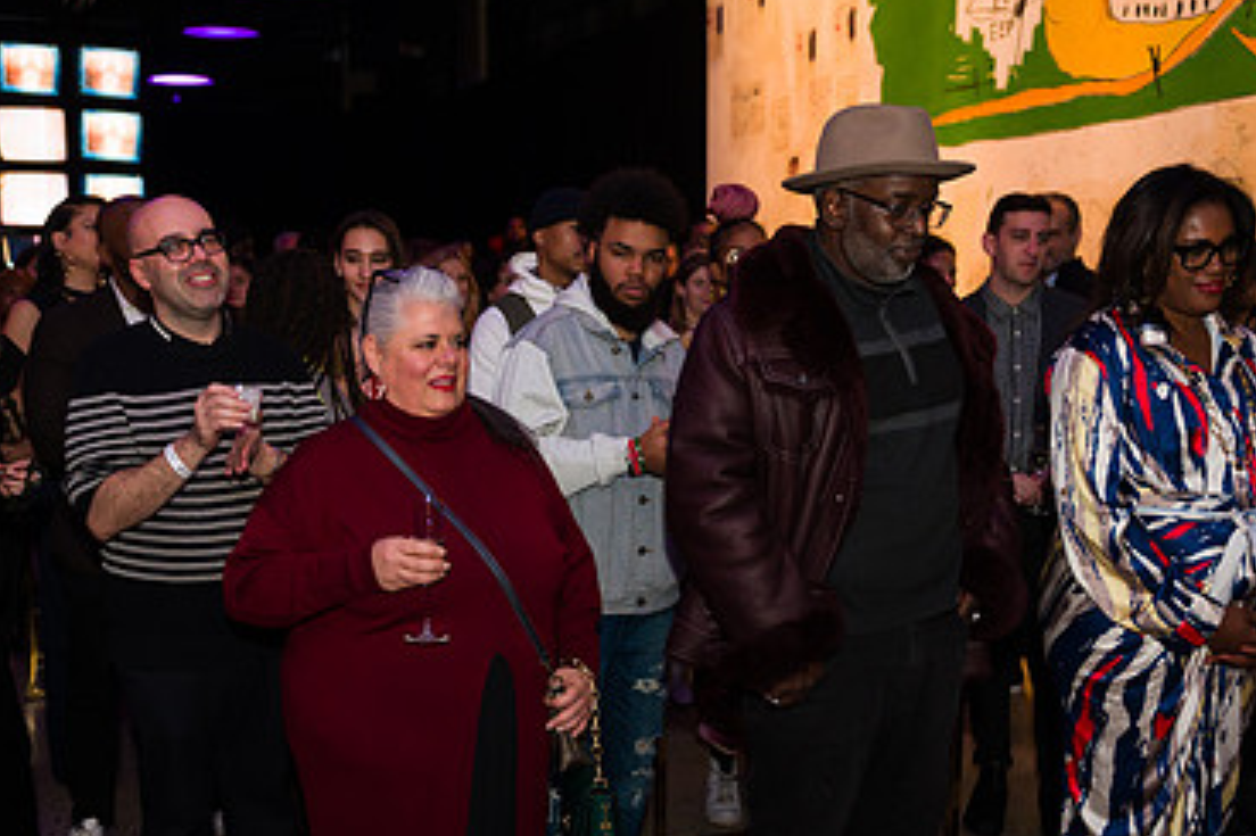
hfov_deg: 47.2
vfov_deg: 32.6
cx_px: 515
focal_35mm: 41
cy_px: 447
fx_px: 1430
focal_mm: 26
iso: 1600
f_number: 3.2
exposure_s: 1/200
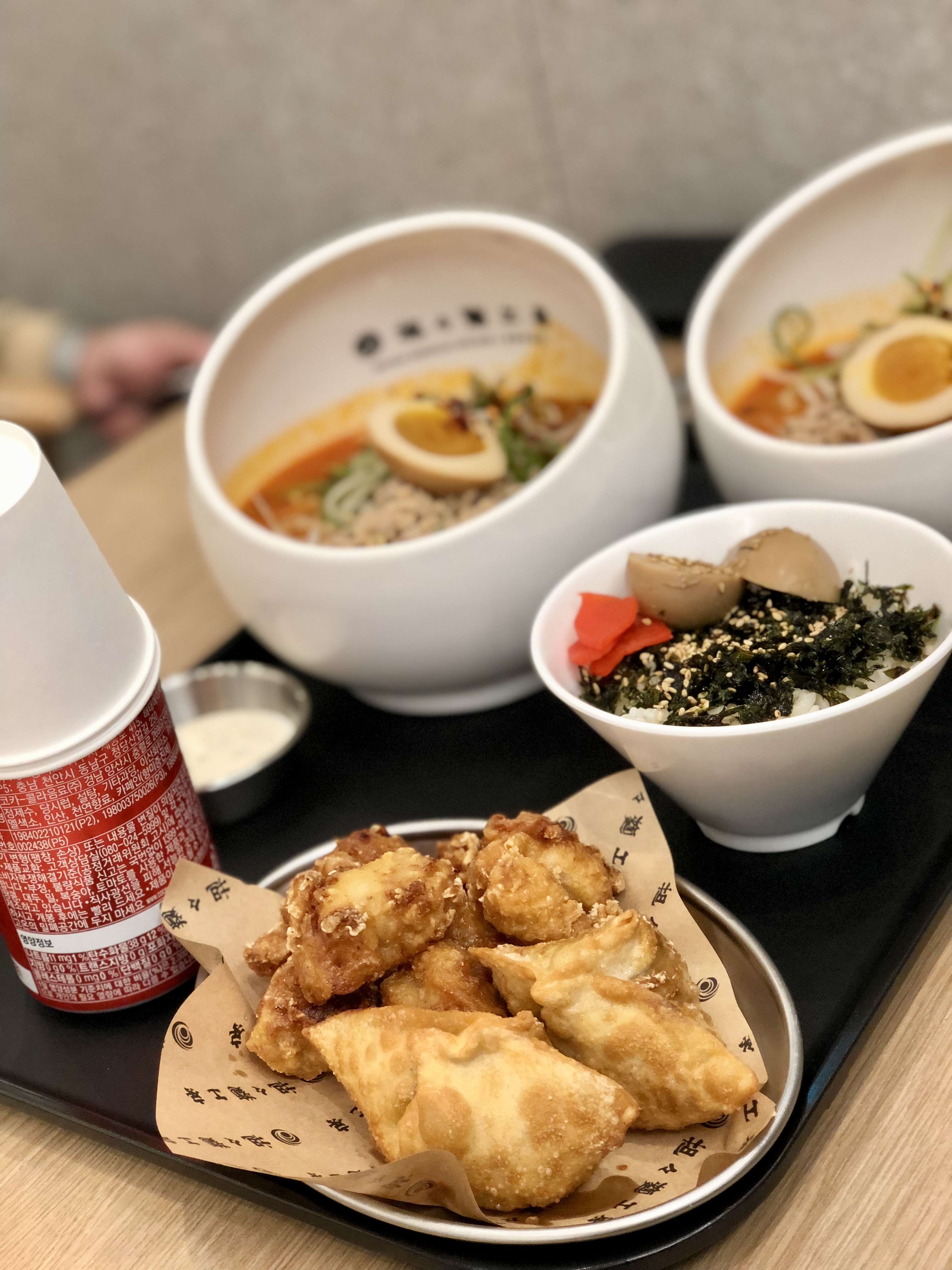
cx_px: 476
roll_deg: +13.8
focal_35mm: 52
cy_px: 635
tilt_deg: -29.7
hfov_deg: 28.0
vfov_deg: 36.8
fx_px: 1907
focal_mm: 6
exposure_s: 1/60
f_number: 2.4
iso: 125
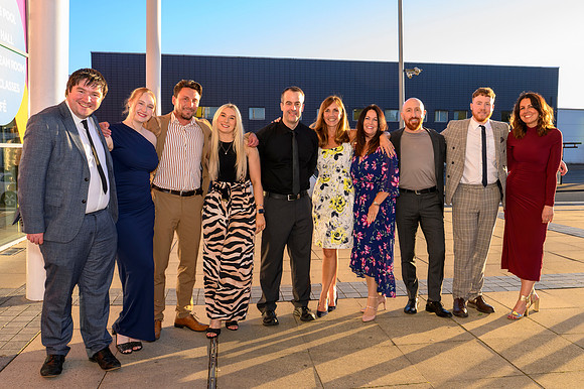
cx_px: 305
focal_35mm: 34
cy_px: 193
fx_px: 551
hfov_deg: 55.9
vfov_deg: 38.9
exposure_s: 1/125
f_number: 7.1
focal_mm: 26
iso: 320
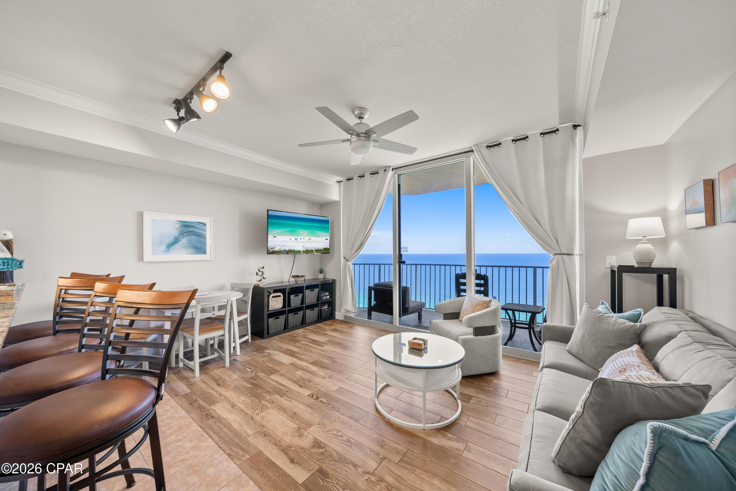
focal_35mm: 12
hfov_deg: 112.6
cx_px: 368
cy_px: 246
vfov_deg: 90.1
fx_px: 245
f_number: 7.1
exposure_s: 1/4
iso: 160
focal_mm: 12
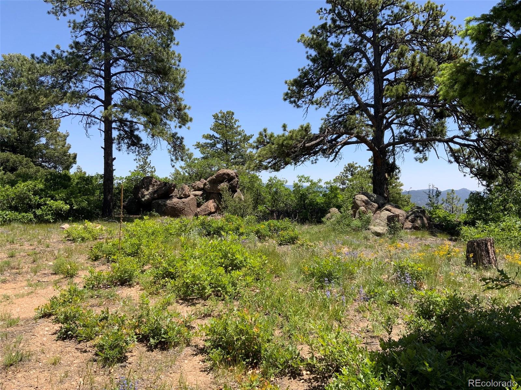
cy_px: 195
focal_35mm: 29
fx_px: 436
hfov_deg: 61.7
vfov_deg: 48.2
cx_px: 260
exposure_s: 1/1412
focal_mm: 3
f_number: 1.8
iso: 16
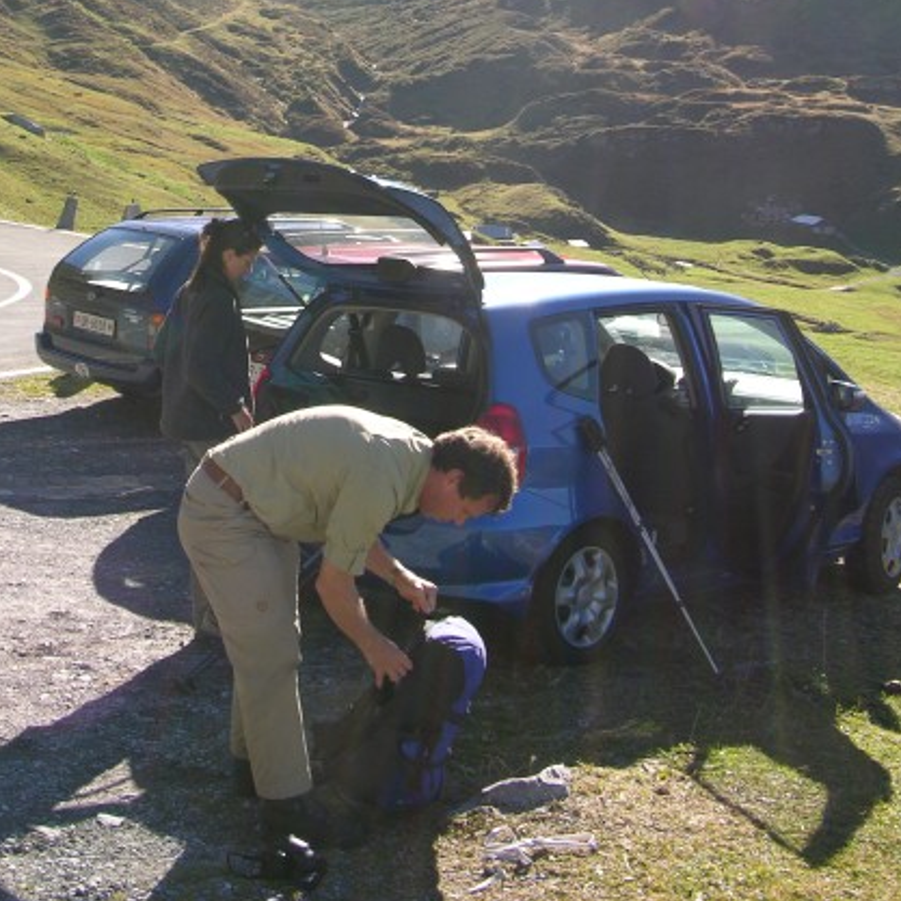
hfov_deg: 29.8
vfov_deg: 28.7
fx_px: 1679
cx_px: 292
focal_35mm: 57
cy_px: 73
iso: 50
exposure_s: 1/127
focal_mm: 8.9
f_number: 5
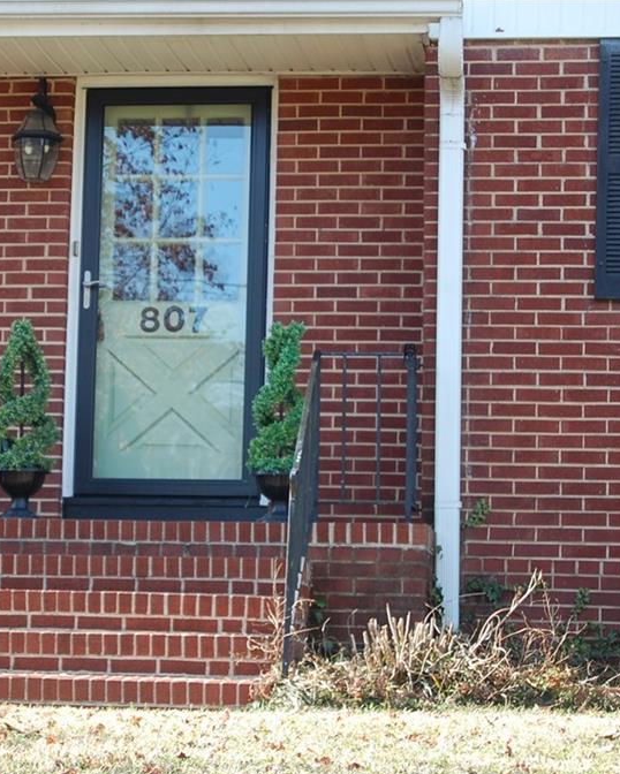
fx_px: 2699
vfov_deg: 16.3
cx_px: 191
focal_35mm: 118
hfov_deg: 13.1
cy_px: 388
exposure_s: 1/125
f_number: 5.6
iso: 280
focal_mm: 55
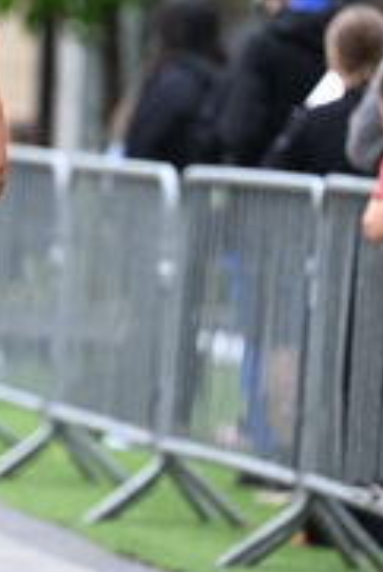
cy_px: 259
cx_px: -40
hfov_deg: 2.6
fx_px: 8473
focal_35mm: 532
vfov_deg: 3.9
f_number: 2.8
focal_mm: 175
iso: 1250
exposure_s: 1/2000
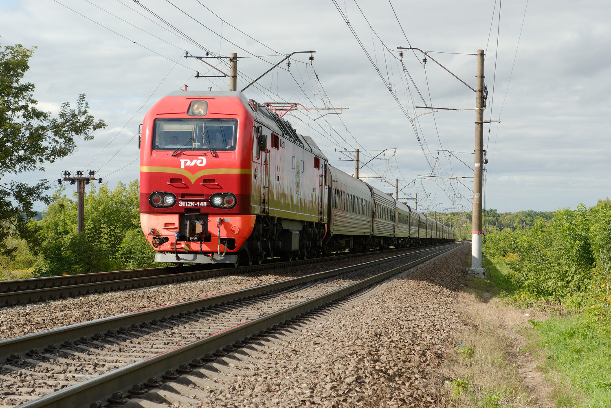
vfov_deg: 16.6
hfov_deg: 24.6
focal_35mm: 82
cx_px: 306
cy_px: 204
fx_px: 1400
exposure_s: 1/500
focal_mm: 55
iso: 200
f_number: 5.6
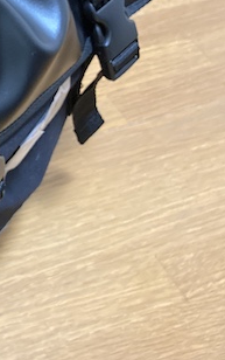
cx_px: -227
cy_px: 89
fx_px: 754
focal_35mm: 77
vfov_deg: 26.4
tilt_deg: -50.2
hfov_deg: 14.2
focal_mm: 3.99
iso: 500
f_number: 1.8
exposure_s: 1/30
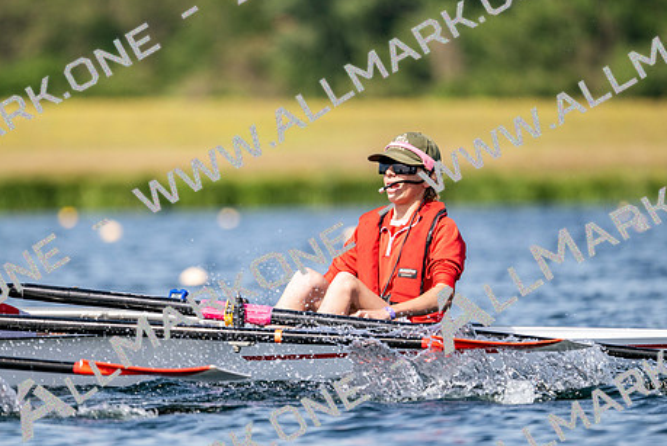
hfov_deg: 4.1
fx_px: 9365
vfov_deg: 2.7
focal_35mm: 505
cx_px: 312
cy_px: 217
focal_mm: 400
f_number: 4.5
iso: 220
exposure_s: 1/2500
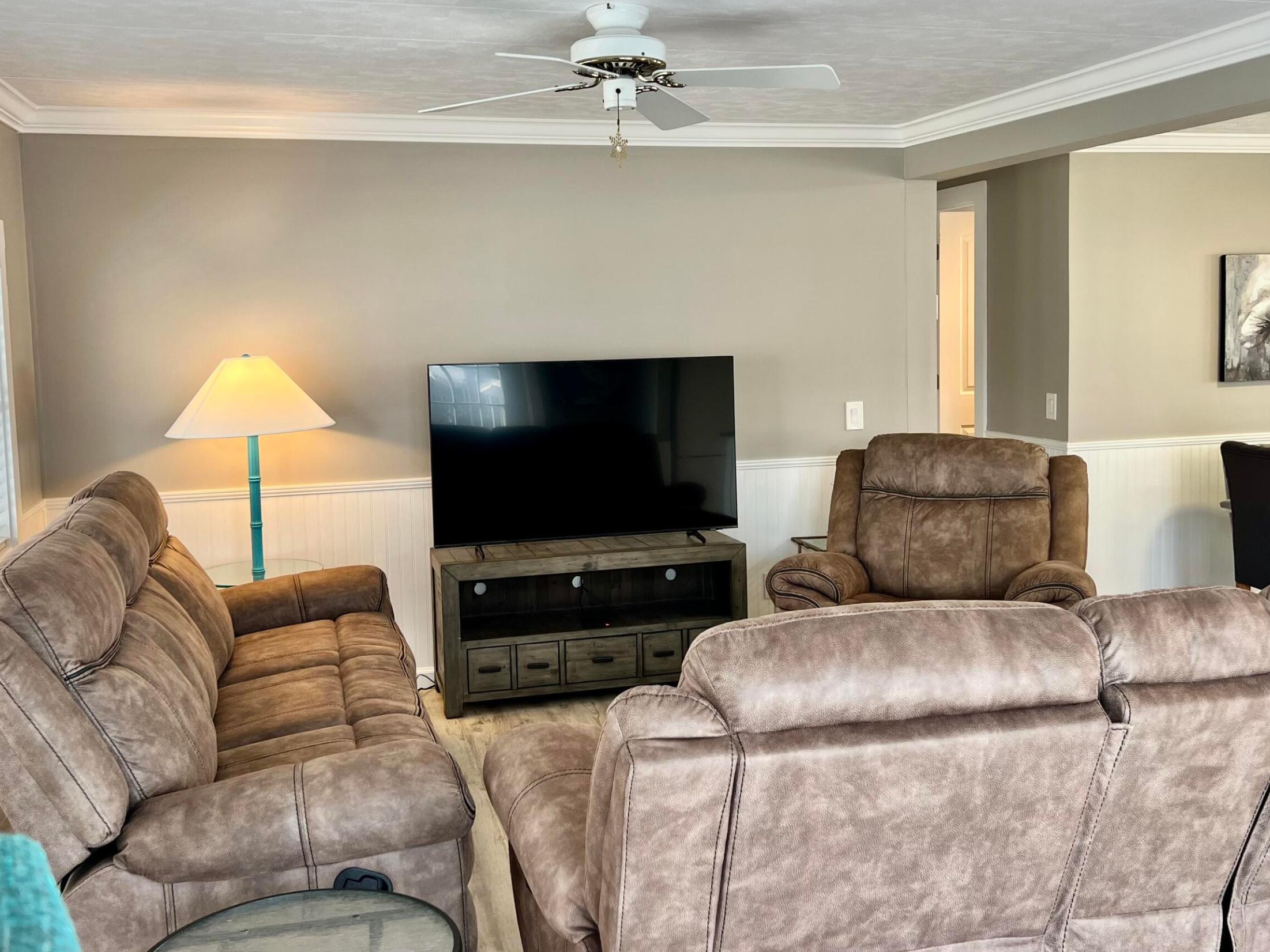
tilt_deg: -4.3
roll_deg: +1.8
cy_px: 409
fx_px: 1248
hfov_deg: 54.0
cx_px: 642
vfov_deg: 41.7
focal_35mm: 34
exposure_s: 1/120
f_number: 1.5
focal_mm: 5.7
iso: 80
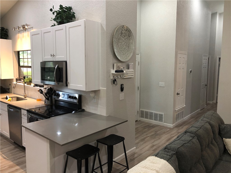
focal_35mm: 28
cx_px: 116
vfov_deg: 49.7
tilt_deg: -5.0
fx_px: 187
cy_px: 86
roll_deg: +0.2
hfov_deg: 63.4
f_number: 1.8
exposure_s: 1/20
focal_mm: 4
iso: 40
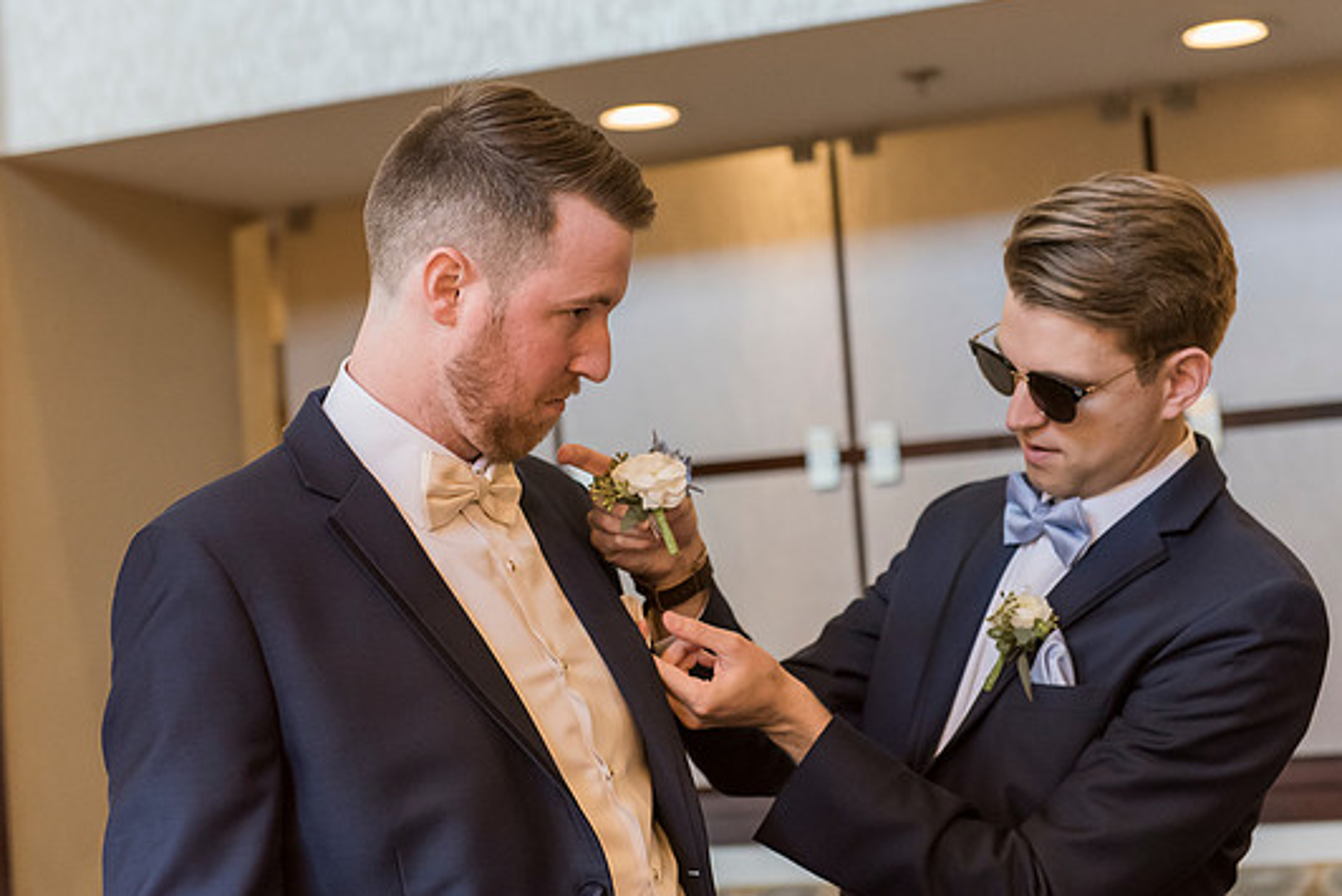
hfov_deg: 28.1
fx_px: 2685
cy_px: 443
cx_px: 714
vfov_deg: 18.9
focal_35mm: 72
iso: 4000
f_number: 3.5
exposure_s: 1/200
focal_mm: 66
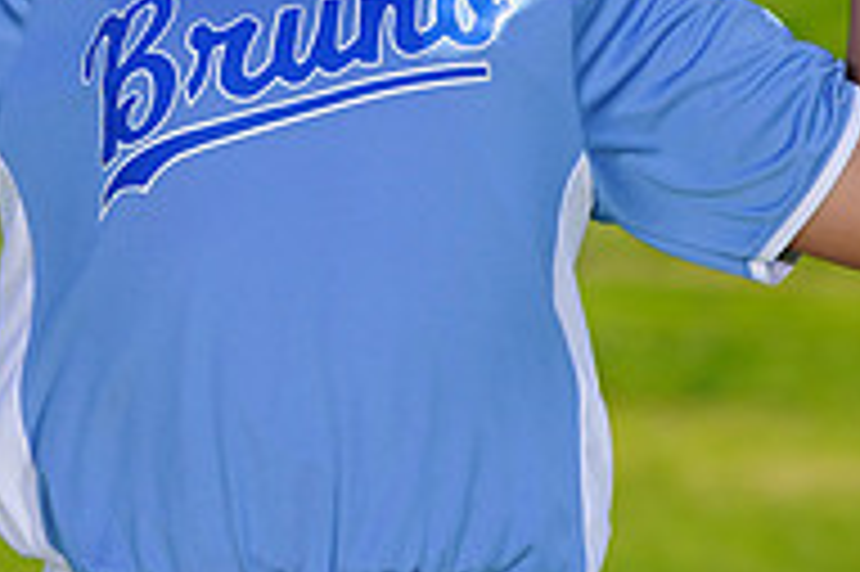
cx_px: 176
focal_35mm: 574
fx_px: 13700
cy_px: -205
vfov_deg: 2.4
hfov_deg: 3.6
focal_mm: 189
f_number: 8
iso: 100
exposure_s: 1/250
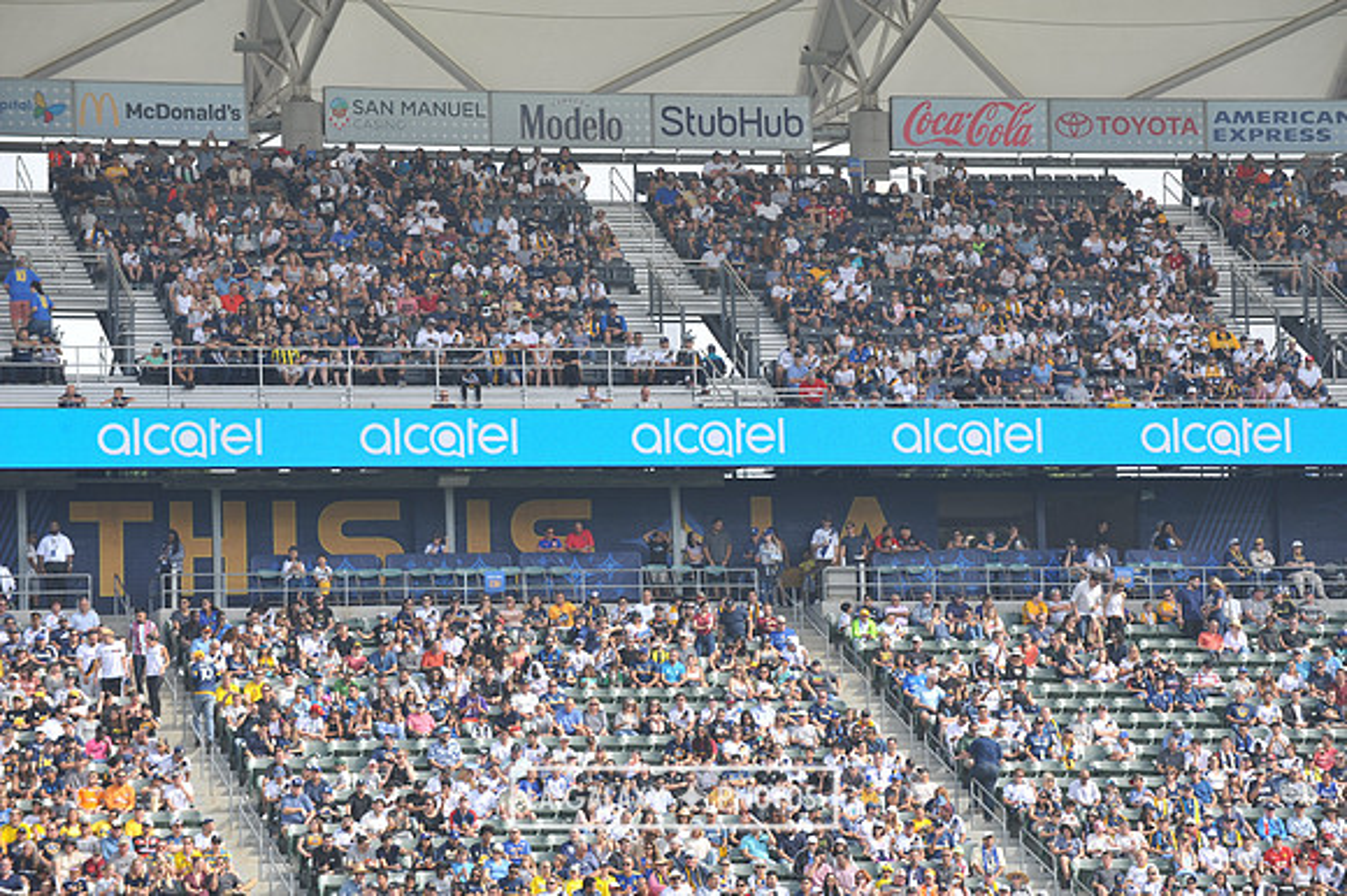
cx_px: 674
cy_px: 448
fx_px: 5796
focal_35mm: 155
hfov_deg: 13.3
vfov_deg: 8.8
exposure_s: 1/250
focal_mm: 155
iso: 200
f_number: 8
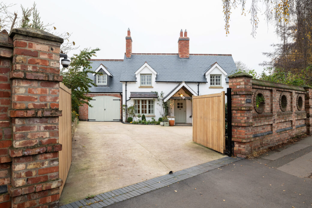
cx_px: 156
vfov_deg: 53.1
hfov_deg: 73.8
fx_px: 208
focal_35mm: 24
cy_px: 104
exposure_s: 1/13
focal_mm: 24
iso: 200
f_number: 8
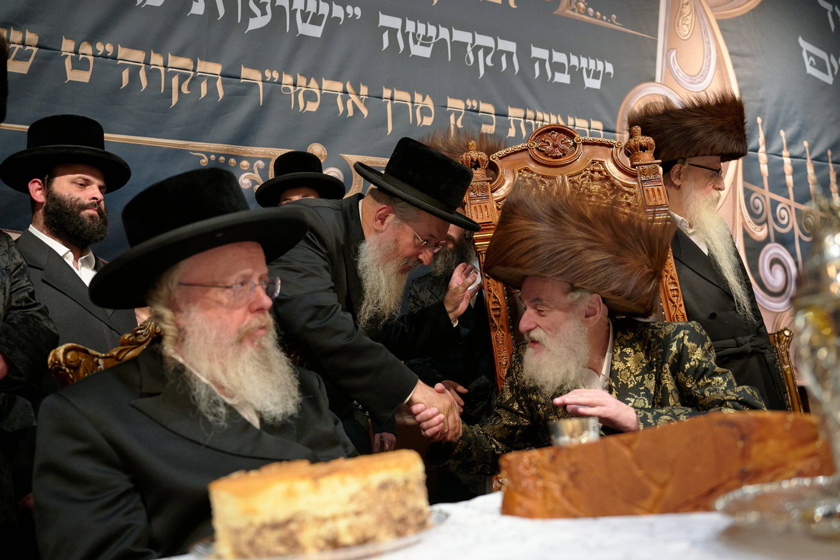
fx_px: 677
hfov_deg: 63.7
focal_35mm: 29
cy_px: 280
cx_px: 420
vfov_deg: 45.0
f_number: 3.2
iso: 2500
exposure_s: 1/200
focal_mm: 29
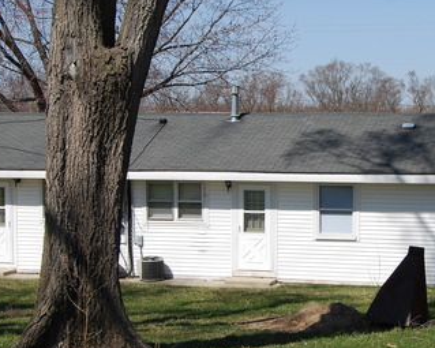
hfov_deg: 22.2
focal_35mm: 85
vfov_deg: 18.1
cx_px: 350
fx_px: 1094
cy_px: 199
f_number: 9
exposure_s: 1/320
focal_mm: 30
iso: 100
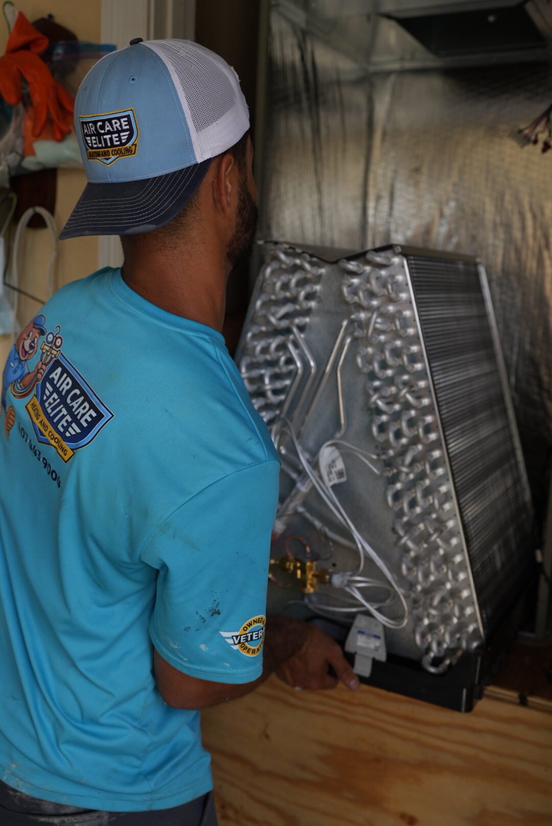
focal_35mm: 35
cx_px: 276
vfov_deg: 54.4
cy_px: 413
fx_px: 804
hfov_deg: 37.9
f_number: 3.2
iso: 100
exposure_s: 1/200
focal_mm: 35
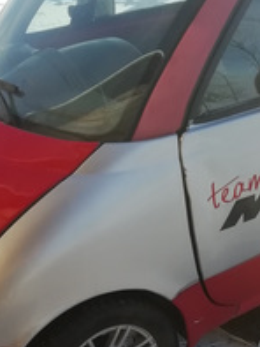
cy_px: 299
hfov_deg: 22.1
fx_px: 660
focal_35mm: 66
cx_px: 192
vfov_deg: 28.4
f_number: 2.2
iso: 50
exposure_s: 1/953
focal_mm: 3.46
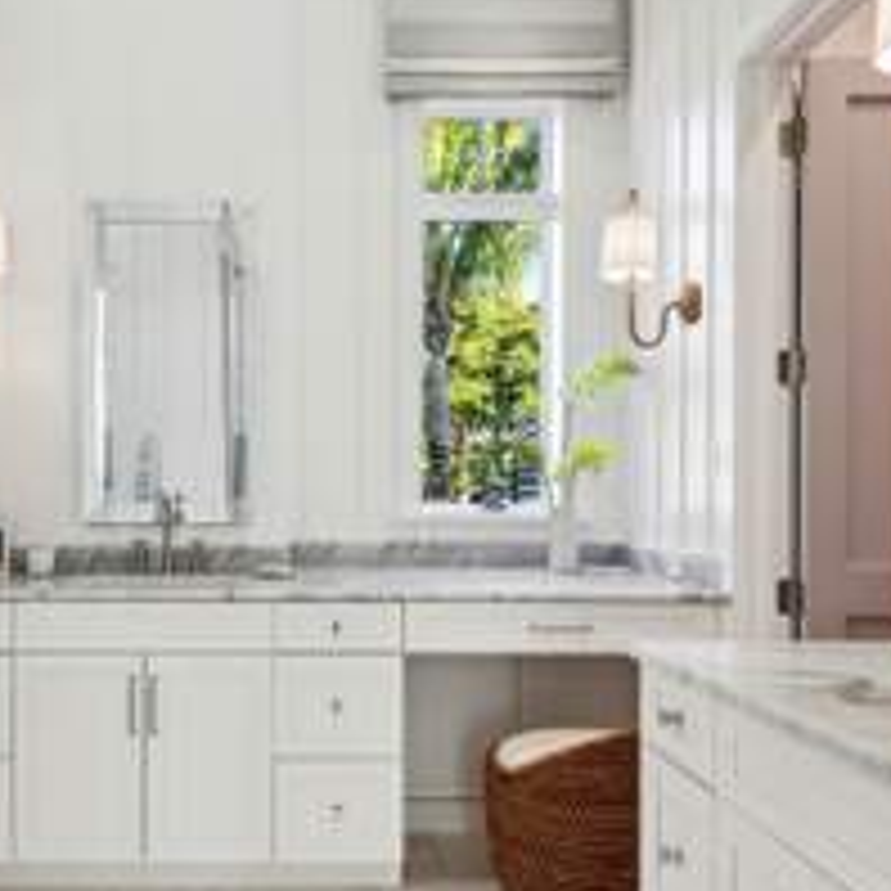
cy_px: 477
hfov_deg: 49.0
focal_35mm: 33
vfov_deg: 49.7
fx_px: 961
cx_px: 306
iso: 100
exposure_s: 1/8
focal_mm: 16
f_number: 9
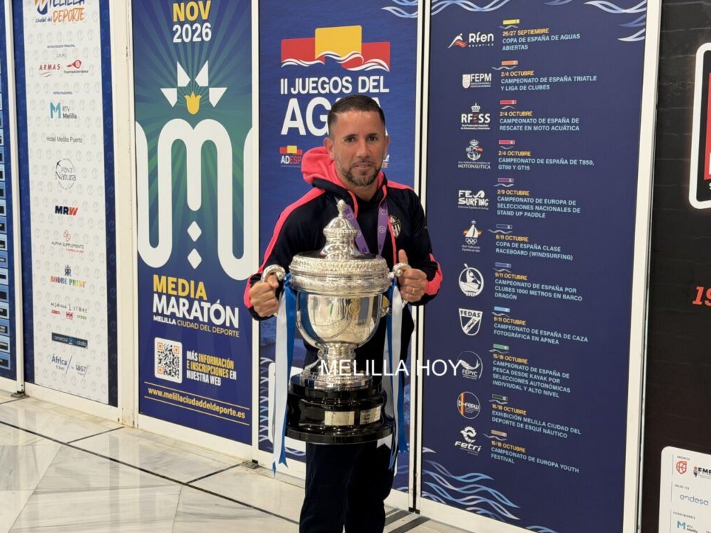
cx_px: 359
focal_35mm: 49
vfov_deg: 29.7
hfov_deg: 38.9
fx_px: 1006
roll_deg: -0.4
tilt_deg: -7.4
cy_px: 263
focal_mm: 6.76
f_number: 1.78
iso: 64
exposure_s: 1/50
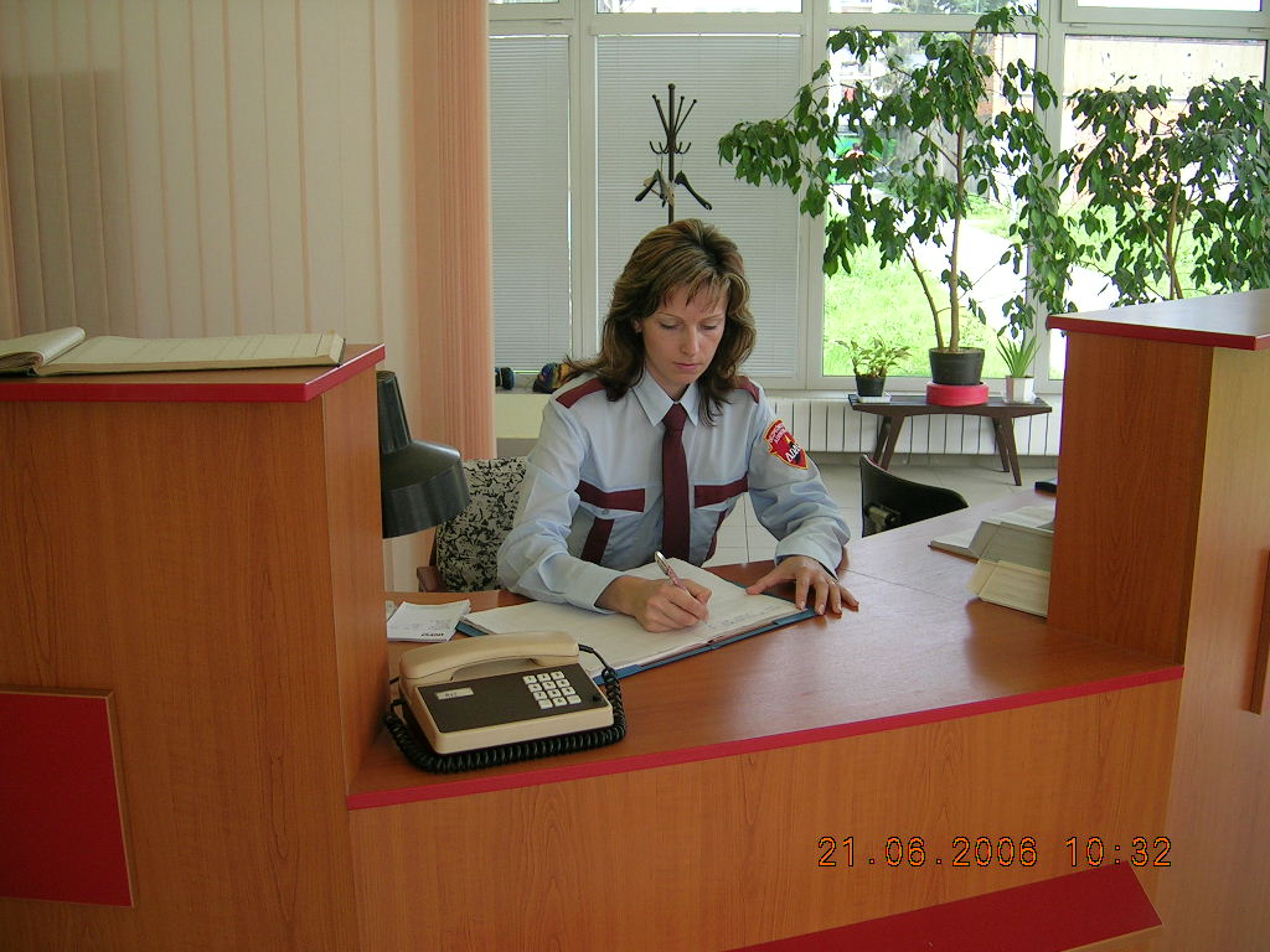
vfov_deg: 40.7
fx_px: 1284
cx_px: 635
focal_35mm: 35
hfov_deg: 52.6
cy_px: 476
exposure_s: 1/136
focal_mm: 5.4
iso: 50
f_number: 2.8
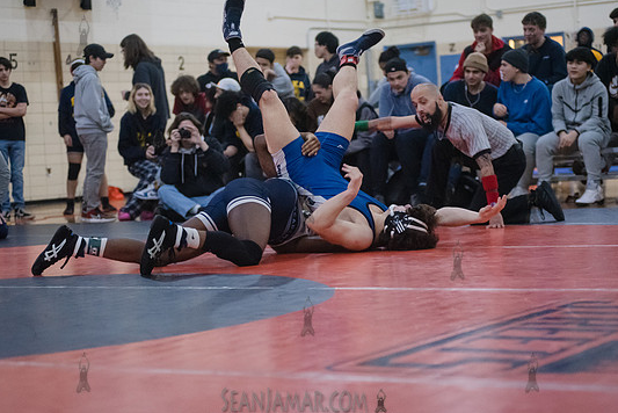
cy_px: 204
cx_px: 307
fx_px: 1494
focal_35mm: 87
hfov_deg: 23.4
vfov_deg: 15.7
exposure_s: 1/320
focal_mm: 80
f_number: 3.2
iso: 8000
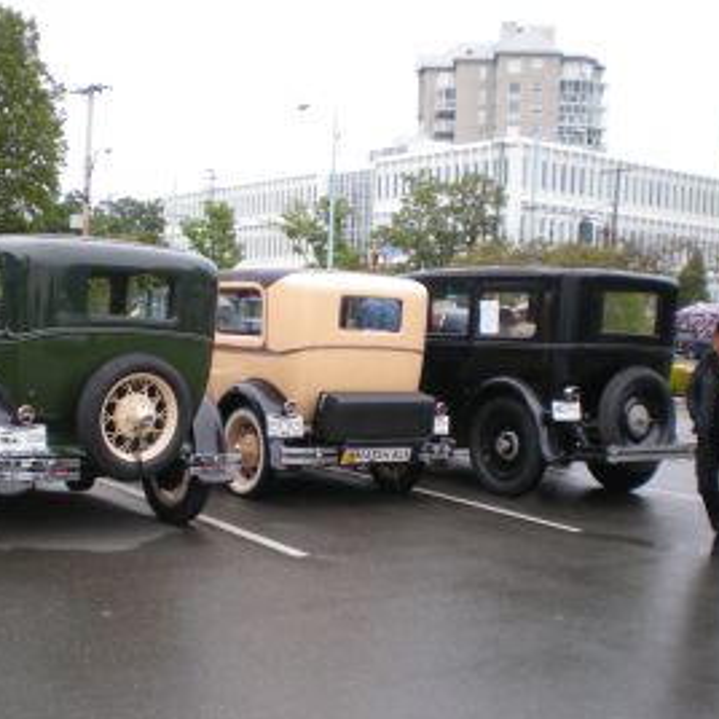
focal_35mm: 47
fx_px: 1104
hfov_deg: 36.0
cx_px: 315
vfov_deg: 36.1
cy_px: 374
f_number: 3.1
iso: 64
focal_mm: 6.3
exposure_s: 1/216
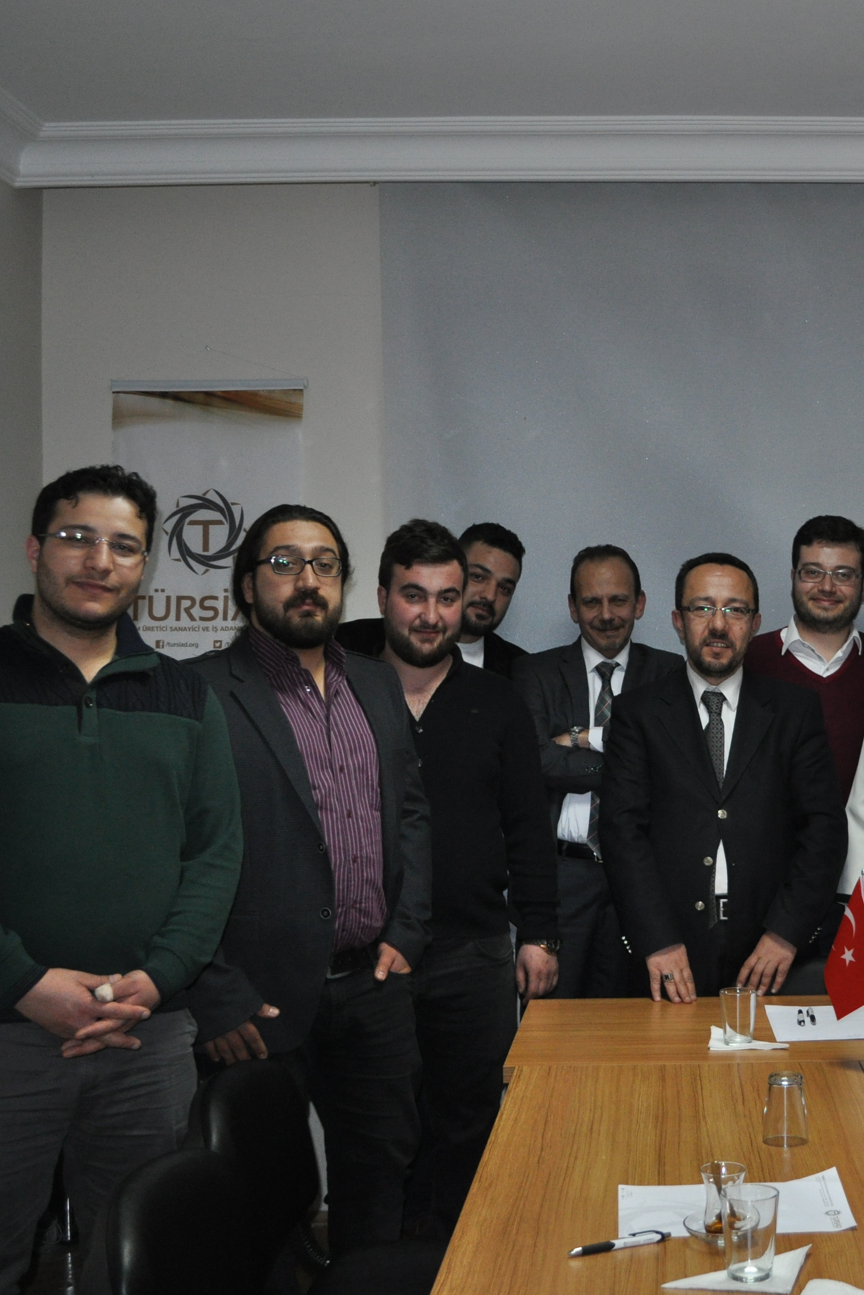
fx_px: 1800
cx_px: 752
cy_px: 645
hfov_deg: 26.2
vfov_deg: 39.6
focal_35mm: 50
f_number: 3.8
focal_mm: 22
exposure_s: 1/60
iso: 800
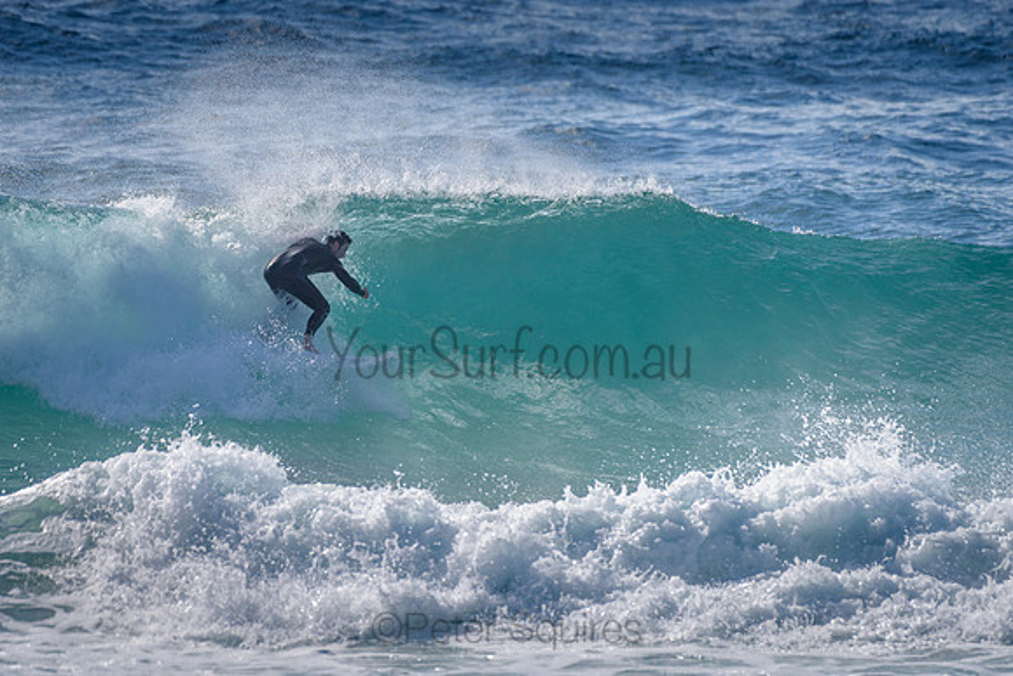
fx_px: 17257
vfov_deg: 2.2
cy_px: 309
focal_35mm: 613
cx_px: 406
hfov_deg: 3.4
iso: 110
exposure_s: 1/2000
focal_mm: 500
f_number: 5.6
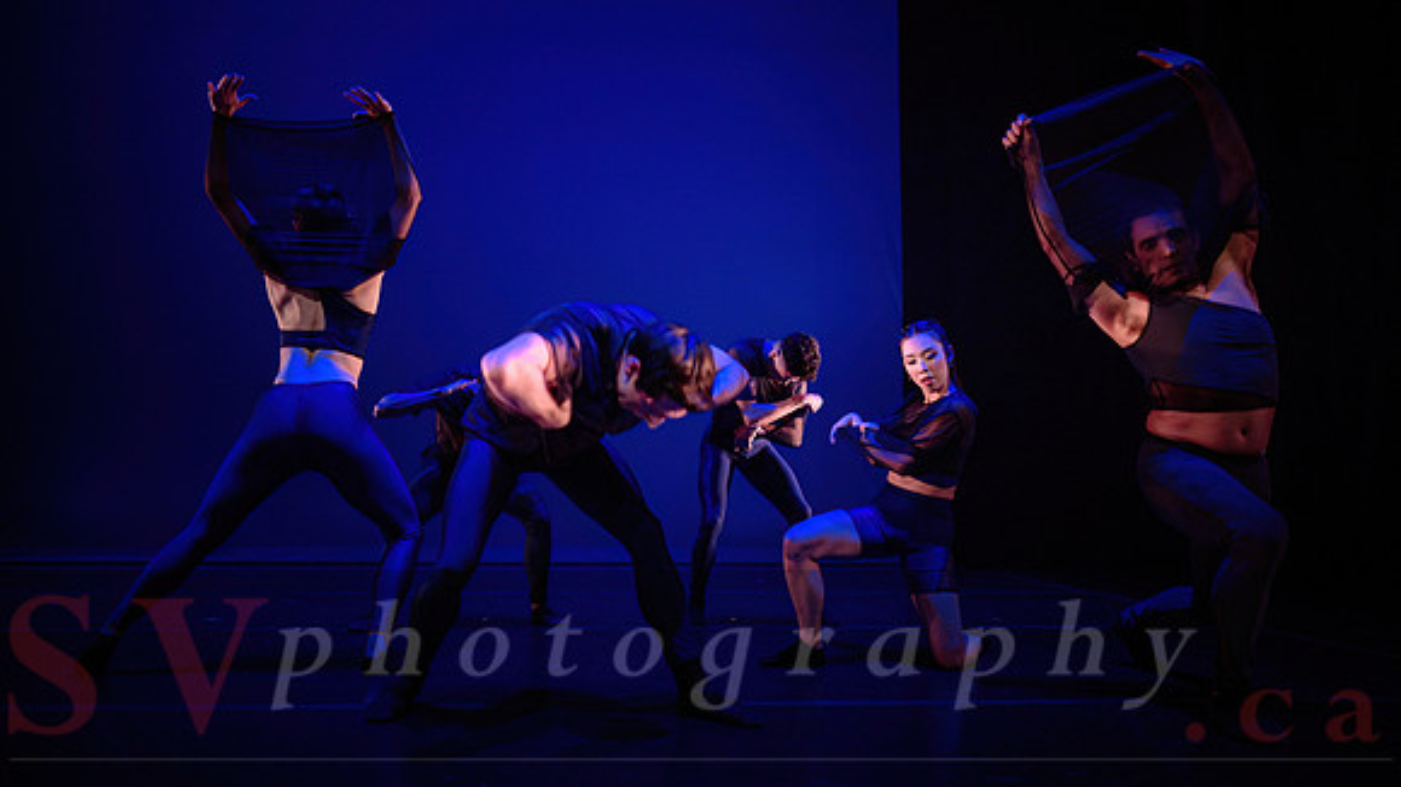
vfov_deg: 45.1
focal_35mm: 25
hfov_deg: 73.1
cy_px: 456
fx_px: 946
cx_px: 699
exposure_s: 1/320
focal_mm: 24
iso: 1000
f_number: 1.4
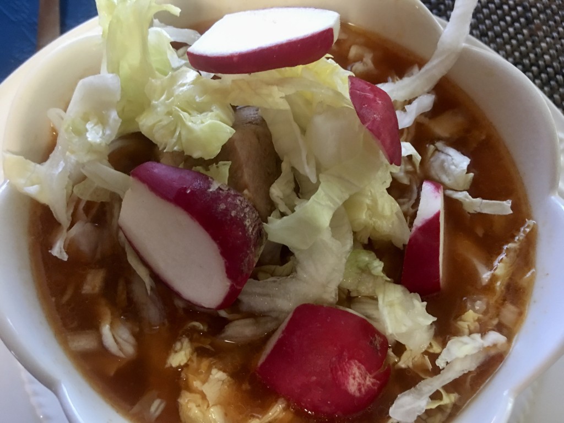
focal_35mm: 29
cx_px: 282
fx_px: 472
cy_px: 212
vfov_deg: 48.2
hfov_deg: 61.7
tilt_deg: -66.9
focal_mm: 4.15
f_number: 2.2
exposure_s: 1/4
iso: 50
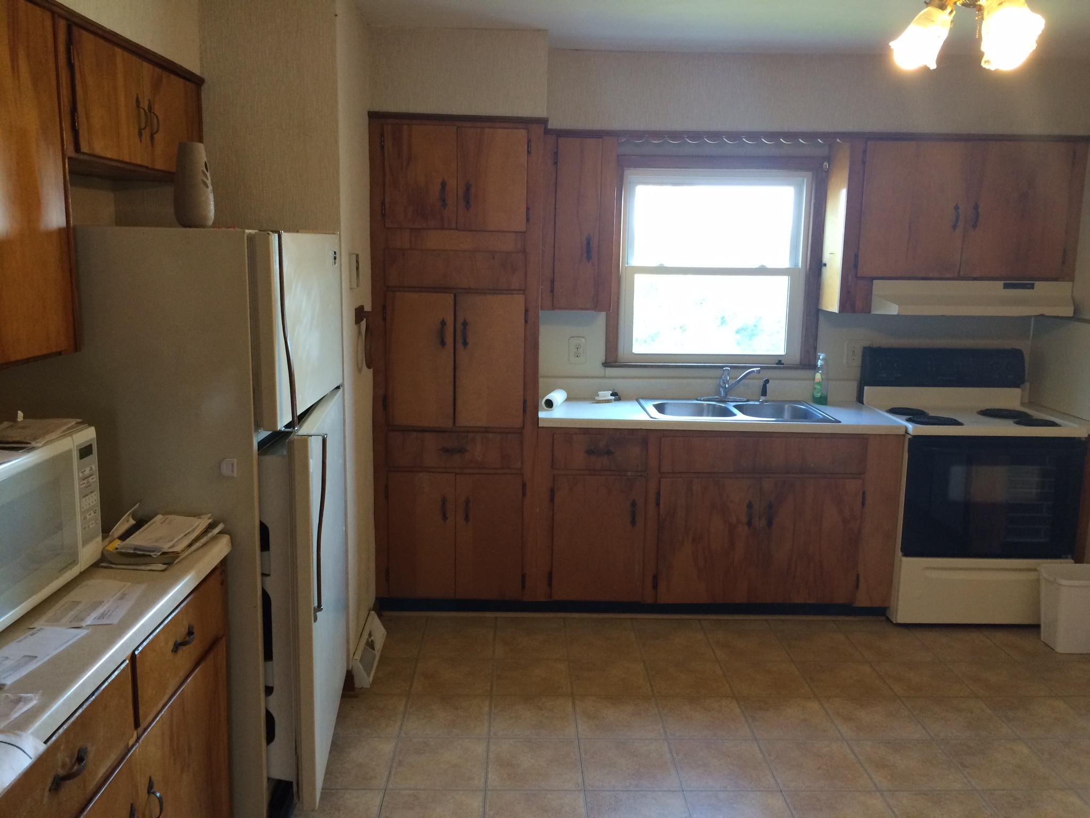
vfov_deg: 48.2
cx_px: 545
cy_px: 409
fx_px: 913
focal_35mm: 29
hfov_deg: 61.7
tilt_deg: -10.9
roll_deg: +0.4
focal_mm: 4.15
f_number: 2.2
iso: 64
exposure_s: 1/30
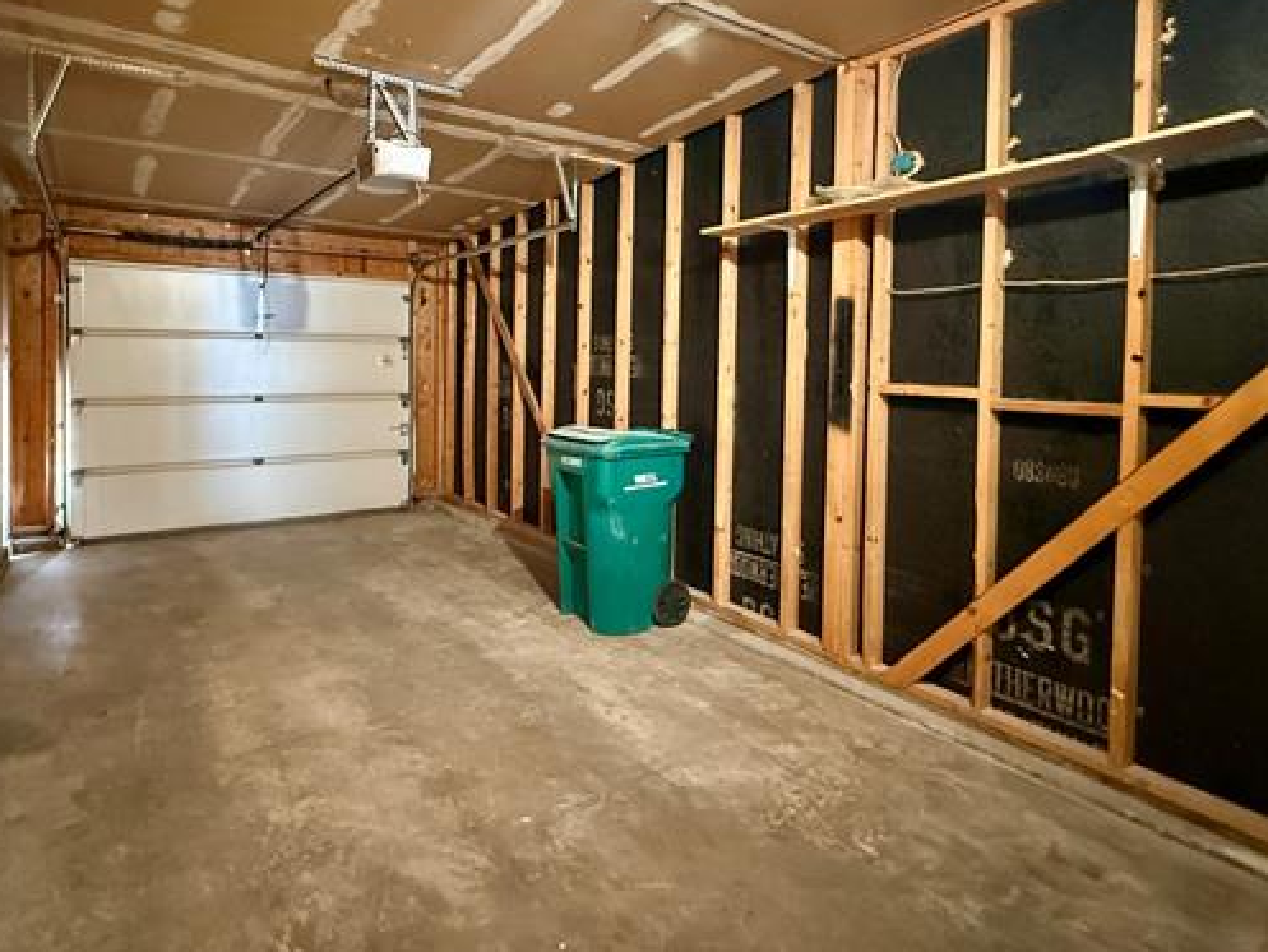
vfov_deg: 70.8
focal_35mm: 18
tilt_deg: -1.4
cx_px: 475
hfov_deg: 86.0
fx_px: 660
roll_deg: +0.1
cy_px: 379
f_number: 2.2
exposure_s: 1/30
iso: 1250
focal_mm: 2.22
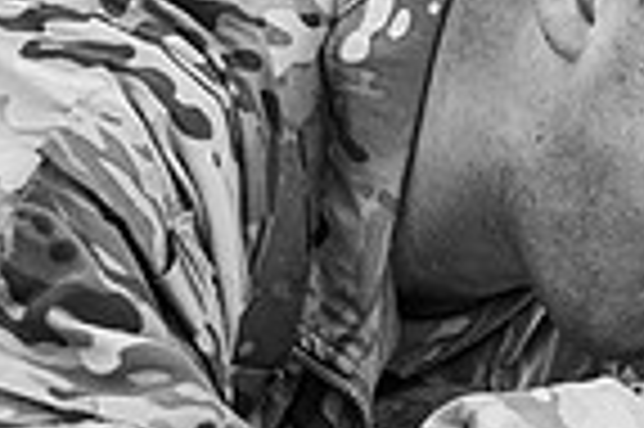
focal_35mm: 129
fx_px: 2305
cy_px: 231
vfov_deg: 10.6
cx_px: 539
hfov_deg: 15.8
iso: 1600
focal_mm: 28.5
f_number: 4
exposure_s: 1/800
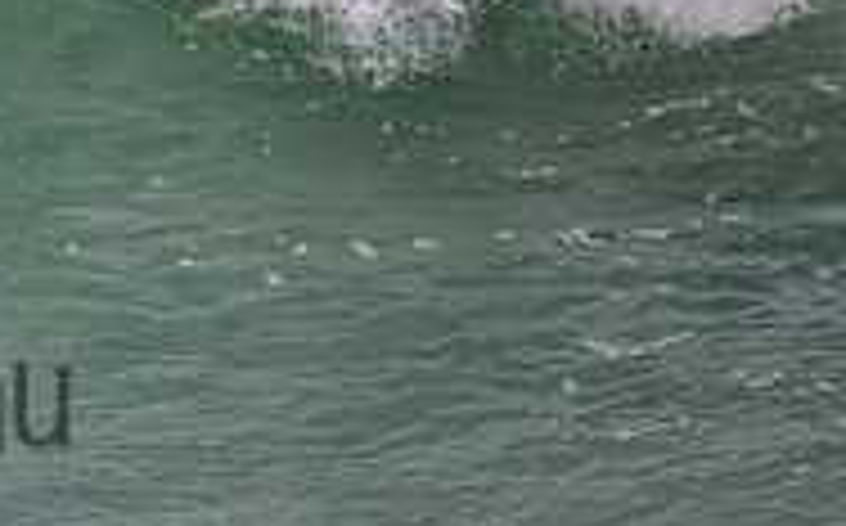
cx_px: -405
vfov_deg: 0.5
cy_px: 344
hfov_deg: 0.8
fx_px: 58032
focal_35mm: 2520
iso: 900
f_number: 11
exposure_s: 1/2000
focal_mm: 800
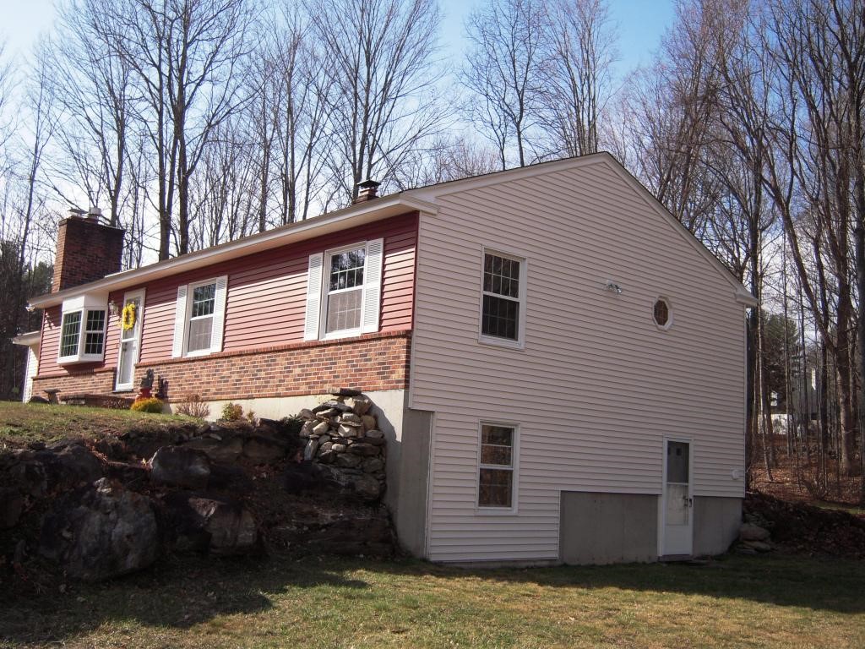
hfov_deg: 45.8
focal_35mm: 41
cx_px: 432
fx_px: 1025
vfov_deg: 35.1
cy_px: 324
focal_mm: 7.3
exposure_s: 1/1000
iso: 100
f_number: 3.2
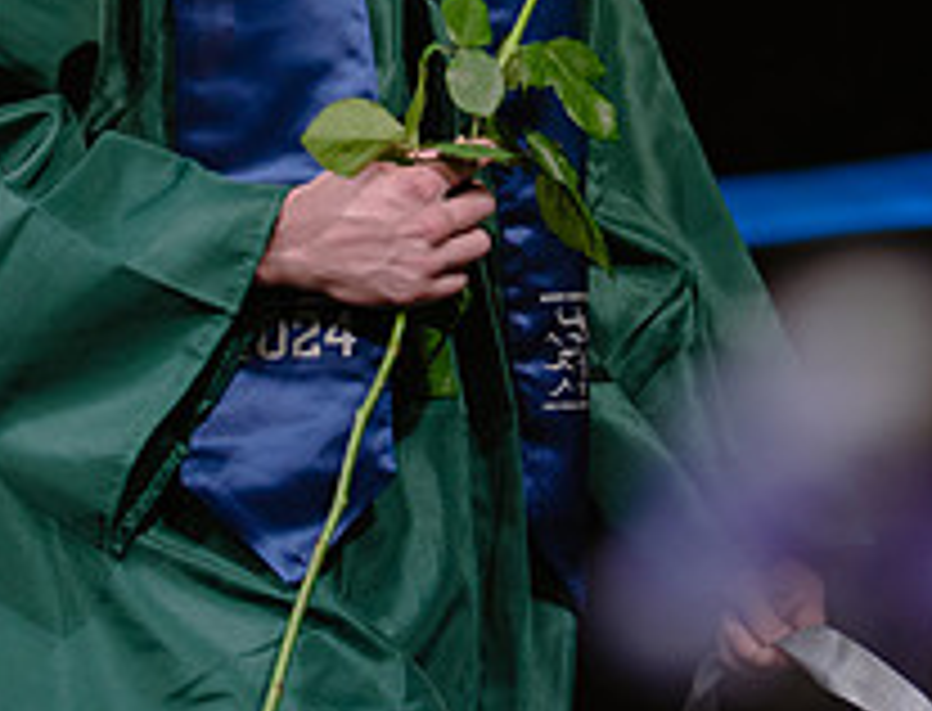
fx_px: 4796
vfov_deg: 8.3
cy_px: -271
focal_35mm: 177
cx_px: 468
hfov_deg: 11.1
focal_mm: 50
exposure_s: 1/320
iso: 640
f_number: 1.2
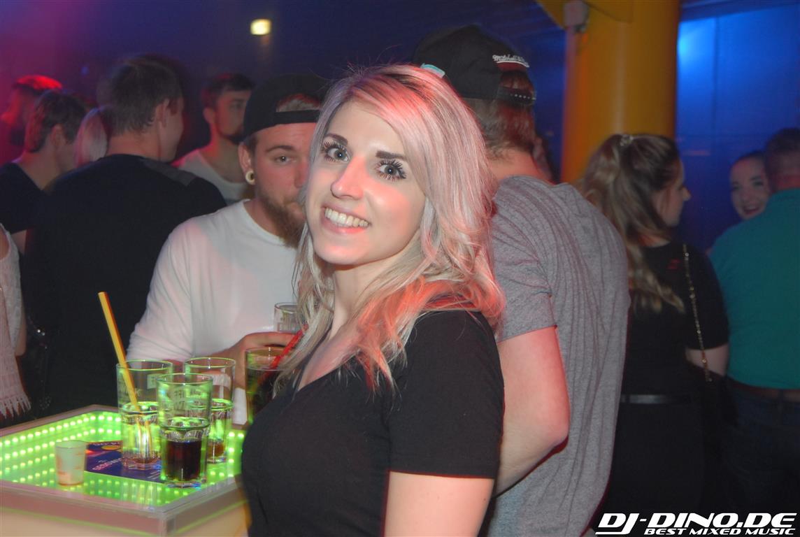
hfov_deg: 37.8
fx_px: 1169
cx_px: 400
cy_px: 268
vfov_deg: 25.9
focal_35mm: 52
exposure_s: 1/6
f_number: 5.6
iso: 400
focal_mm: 35
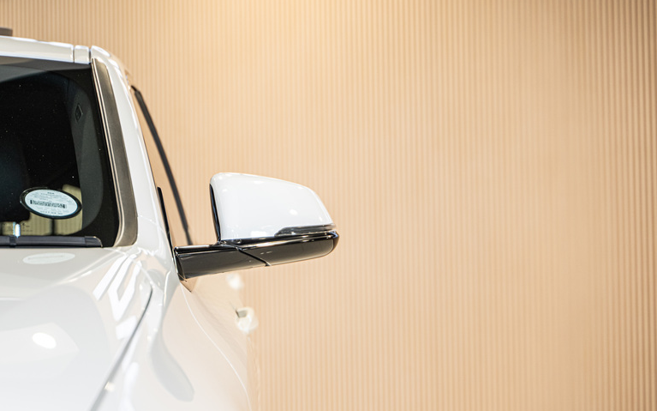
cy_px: 242
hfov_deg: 20.4
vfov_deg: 12.8
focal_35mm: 102
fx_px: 1826
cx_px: 245
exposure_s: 1/160
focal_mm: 75
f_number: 2.8
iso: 640
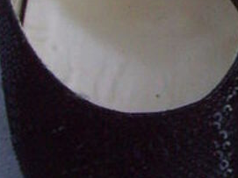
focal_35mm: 187
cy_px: -83
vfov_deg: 7.8
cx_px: 316
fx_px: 1285
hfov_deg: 10.3
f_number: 2.7
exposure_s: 1/30
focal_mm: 6.2
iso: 200
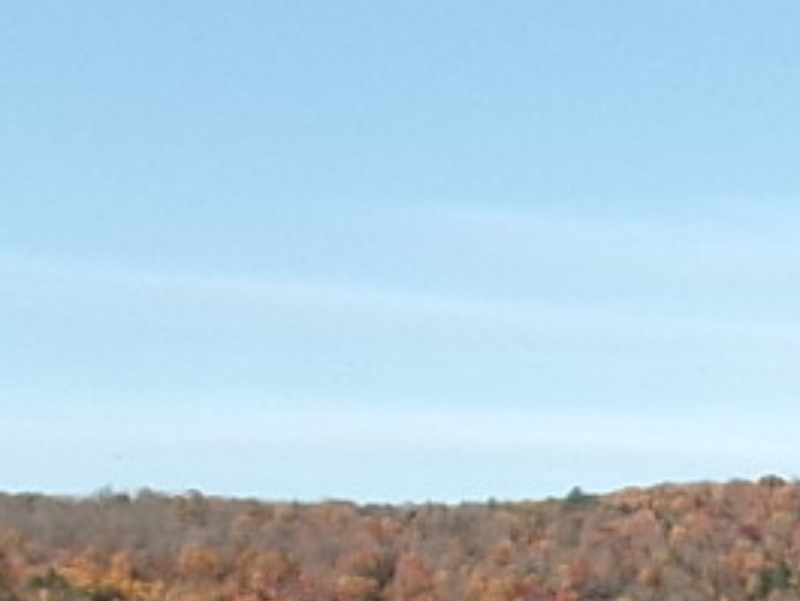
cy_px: 1060
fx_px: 4994
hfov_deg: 8.6
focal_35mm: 216
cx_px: 1657
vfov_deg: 6.7
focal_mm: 5.1
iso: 100
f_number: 10.8
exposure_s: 1/100
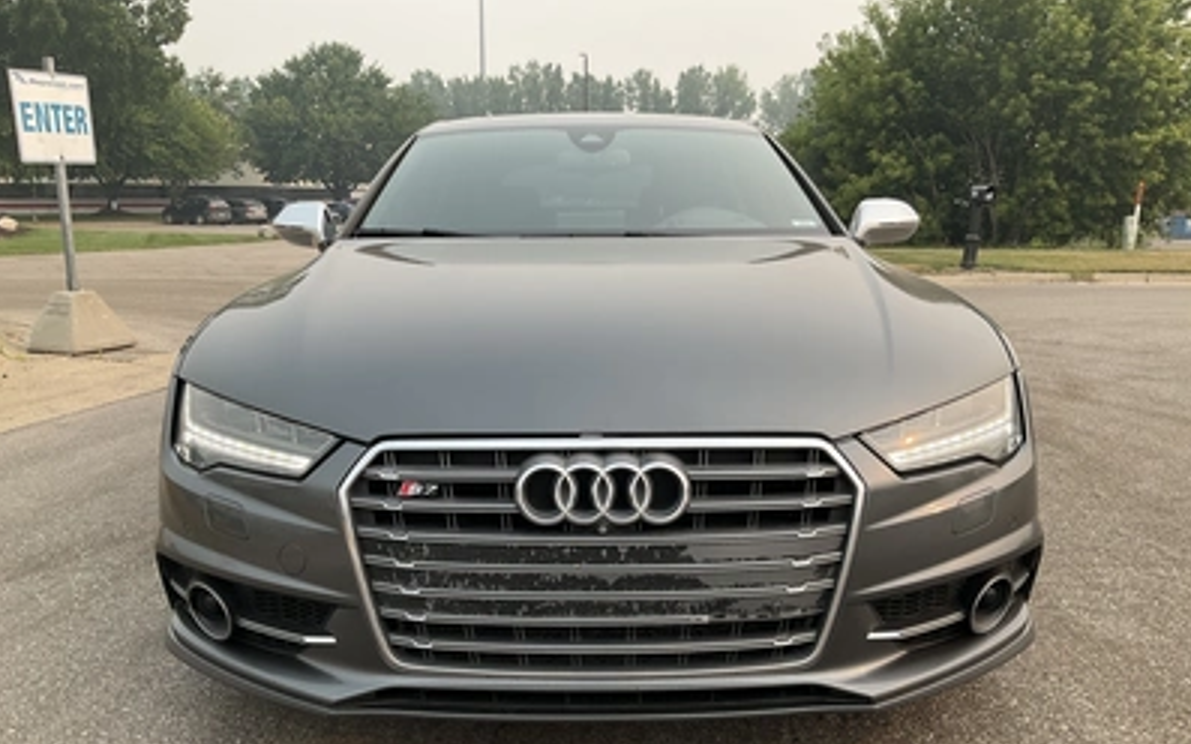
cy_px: 444
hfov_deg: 61.2
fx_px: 1006
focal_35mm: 31
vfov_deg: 40.4
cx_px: 594
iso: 25
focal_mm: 3
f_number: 1.8
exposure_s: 1/739
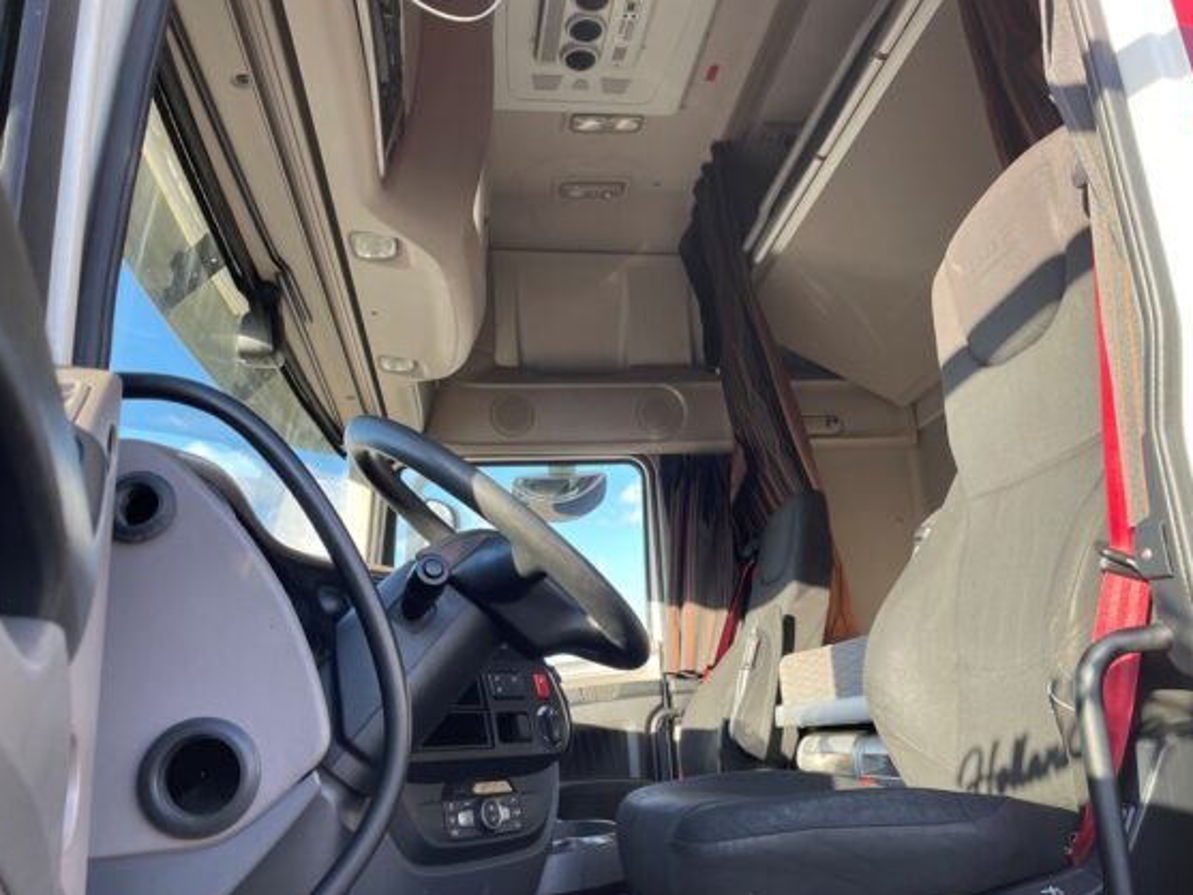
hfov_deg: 63.4
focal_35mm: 28
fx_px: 965
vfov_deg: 49.7
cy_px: 480
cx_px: 587
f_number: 1.6
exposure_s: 1/230
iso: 32
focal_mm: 4.2
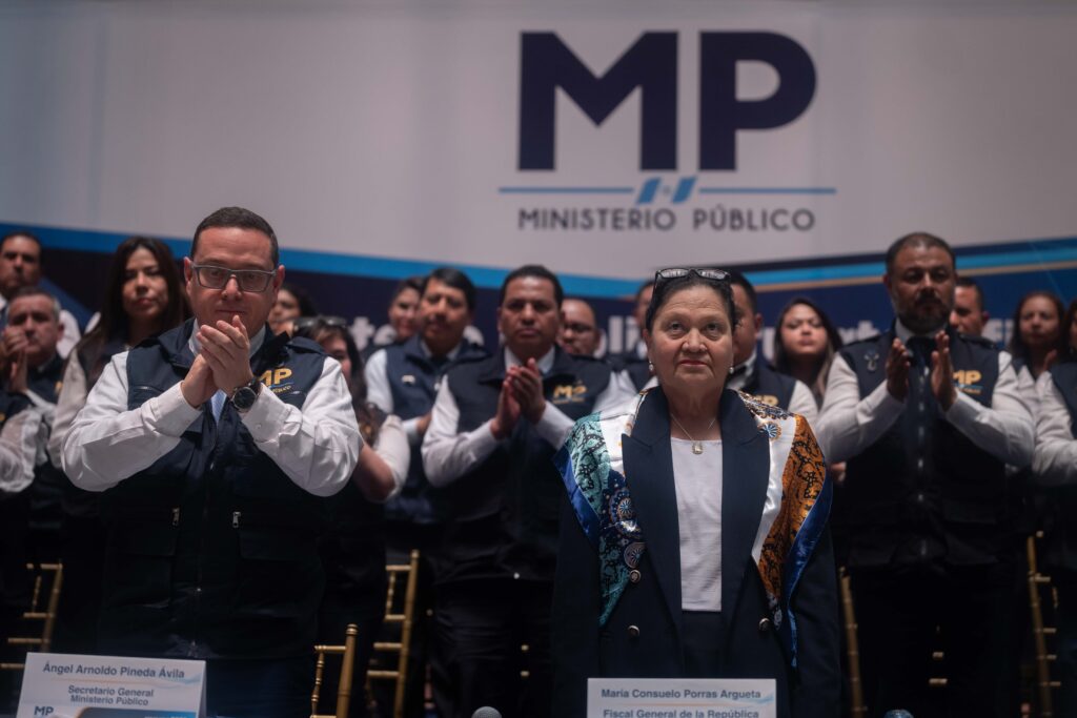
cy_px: 359
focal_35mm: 70
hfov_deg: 28.8
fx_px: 2094
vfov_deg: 19.5
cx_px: 538
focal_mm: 70
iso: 800
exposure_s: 1/2000
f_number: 2.8
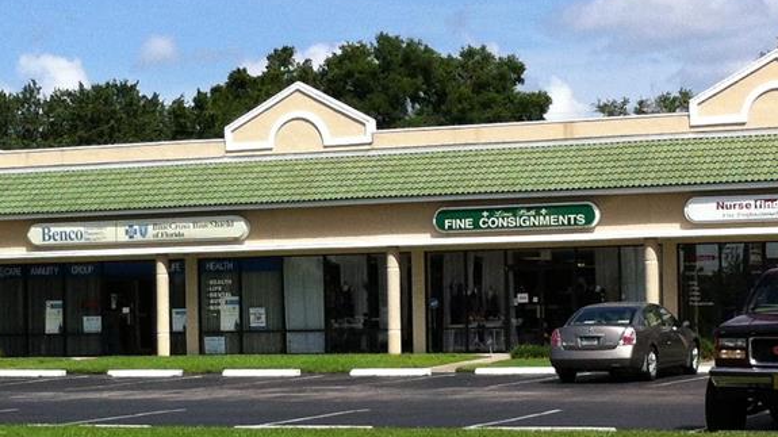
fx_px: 2186
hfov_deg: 20.2
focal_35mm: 106
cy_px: 293
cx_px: 401
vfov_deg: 11.4
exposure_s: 1/1774
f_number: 2.8
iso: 80
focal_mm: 3.85
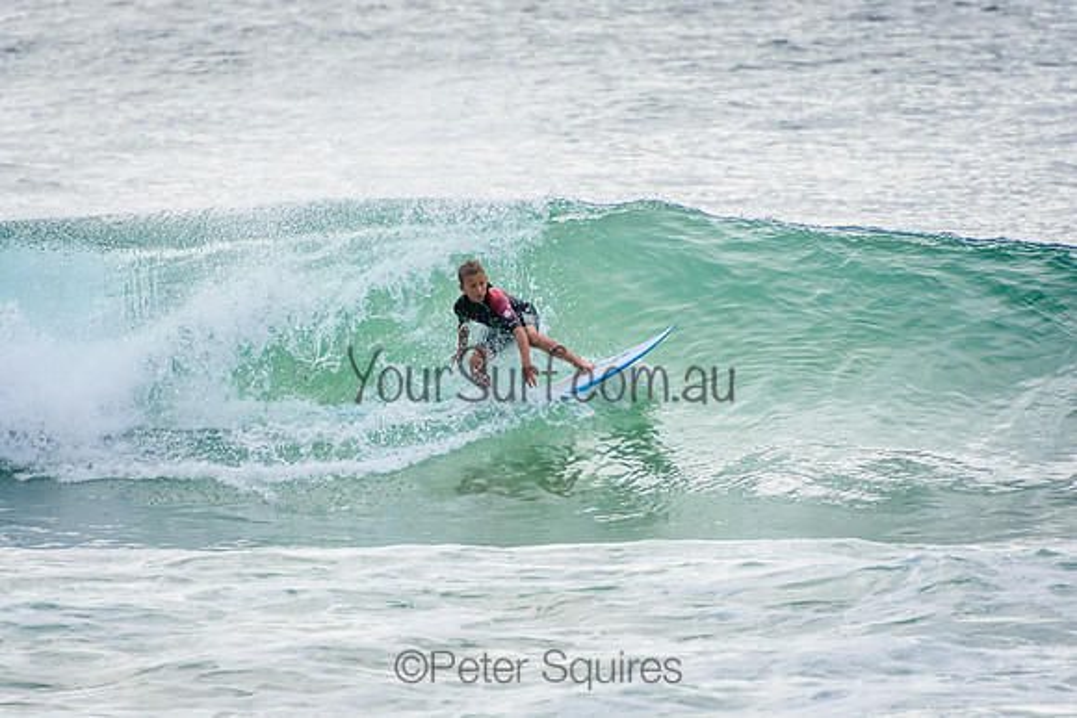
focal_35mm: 600
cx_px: 538
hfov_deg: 3.4
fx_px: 17953
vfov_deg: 2.3
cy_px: 359
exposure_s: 1/2000
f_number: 5.6
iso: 450
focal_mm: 400
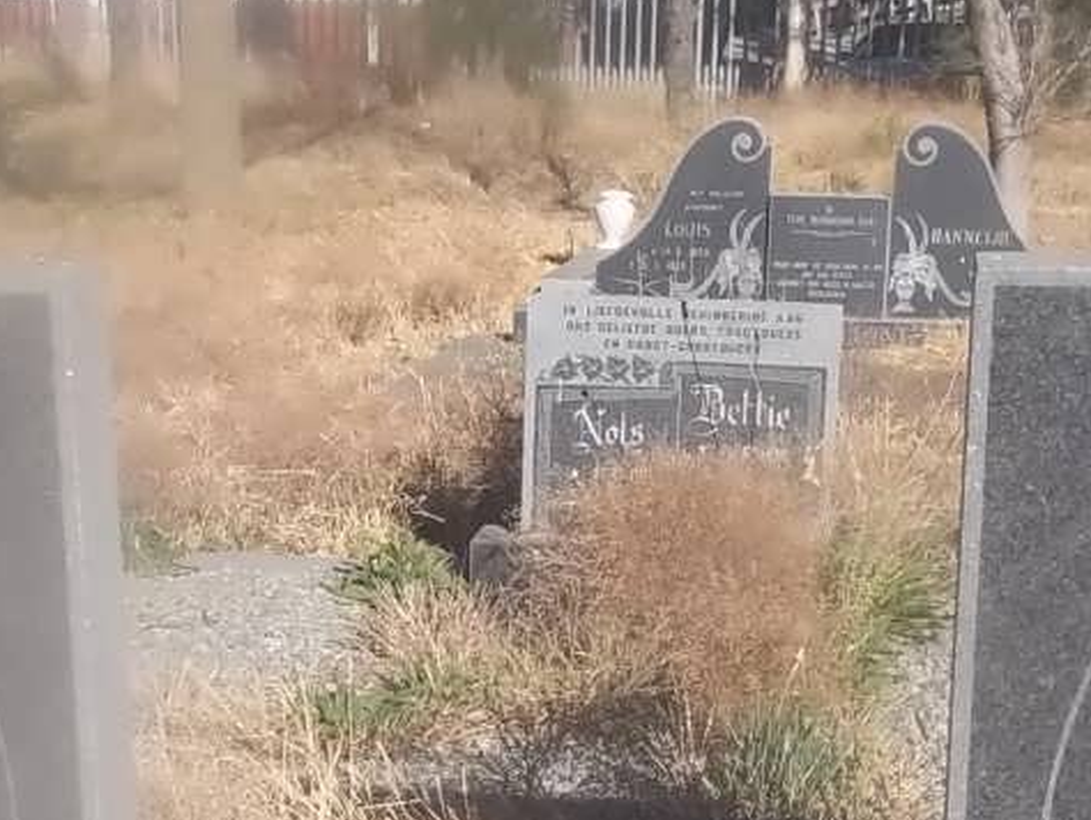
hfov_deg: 24.1
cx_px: 486
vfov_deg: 17.5
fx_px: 2554
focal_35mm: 81
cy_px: 951
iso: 80
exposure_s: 1/320
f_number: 5.5
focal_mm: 5.7
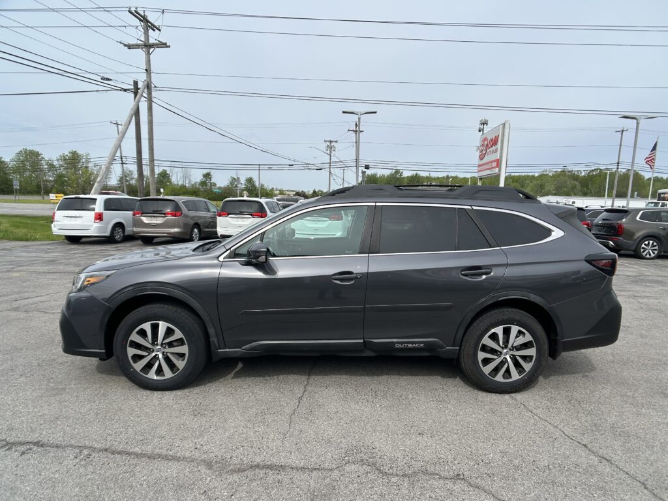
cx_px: 334
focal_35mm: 26
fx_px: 502
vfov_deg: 53.1
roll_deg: -1.6
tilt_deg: -8.8
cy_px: 250
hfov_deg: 67.3
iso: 50
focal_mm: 5.7
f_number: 1.5
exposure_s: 1/4274
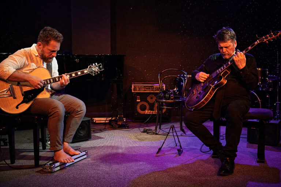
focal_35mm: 38
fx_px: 297
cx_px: 140
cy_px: 94
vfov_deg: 35.1
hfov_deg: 50.7
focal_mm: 38
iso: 2500
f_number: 2.8
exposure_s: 1/160
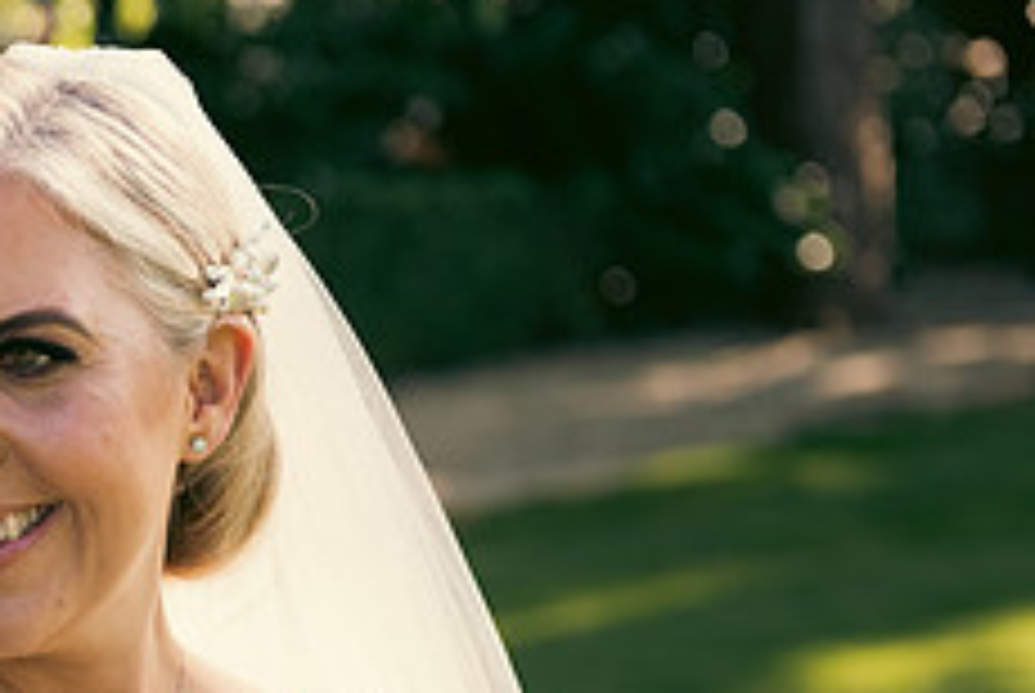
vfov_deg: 9.3
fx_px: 4203
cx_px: -108
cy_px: 731
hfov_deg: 13.7
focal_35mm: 146
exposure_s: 1/400
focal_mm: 58
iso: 200
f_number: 3.5
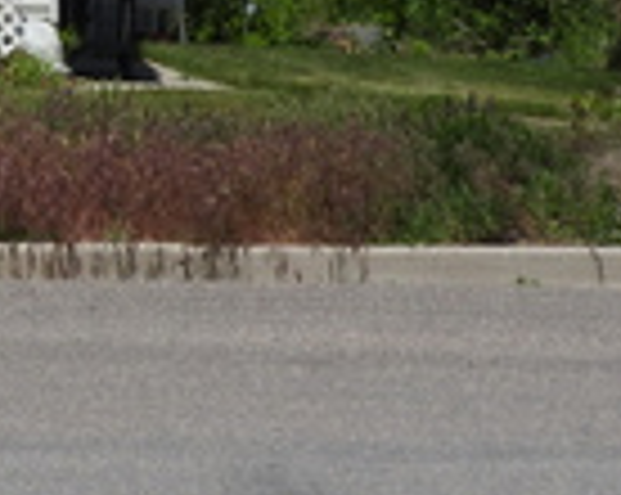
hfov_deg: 9.9
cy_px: -482
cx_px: -608
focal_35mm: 181
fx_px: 3322
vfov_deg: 8.1
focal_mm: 7.2
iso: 100
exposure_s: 1/2000
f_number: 4.2
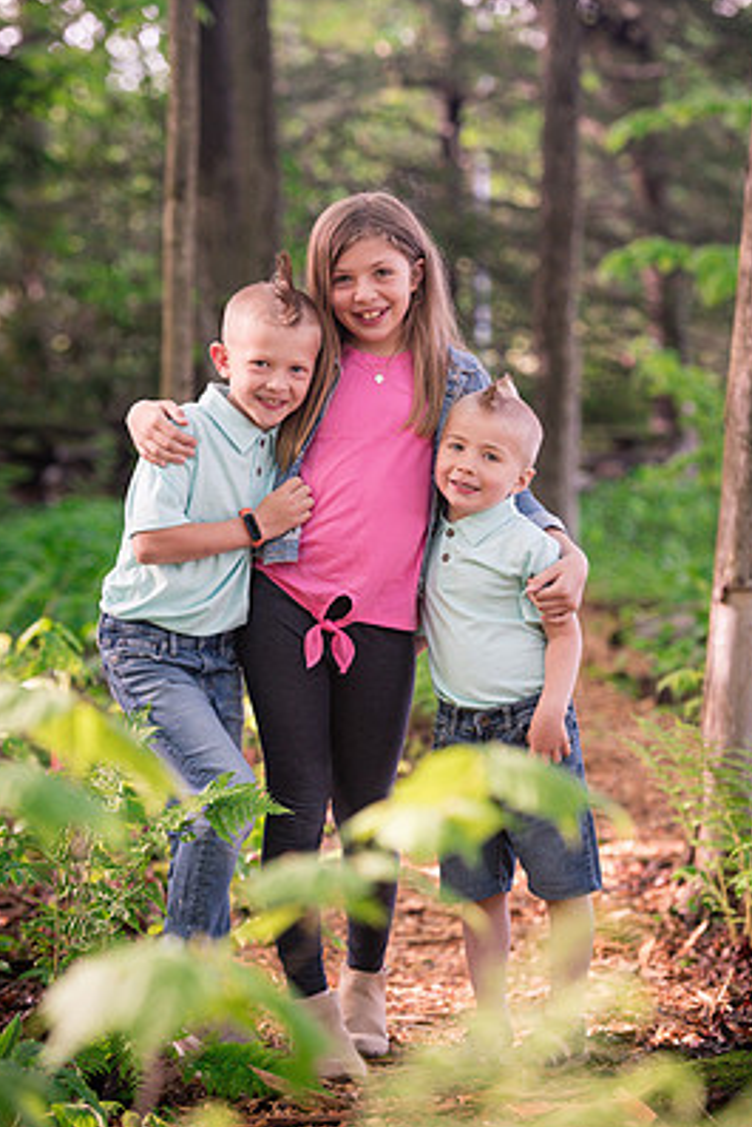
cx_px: 380
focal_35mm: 119
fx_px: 3725
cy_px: 511
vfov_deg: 17.2
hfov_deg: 11.5
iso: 640
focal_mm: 105
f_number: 3.5
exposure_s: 1/160
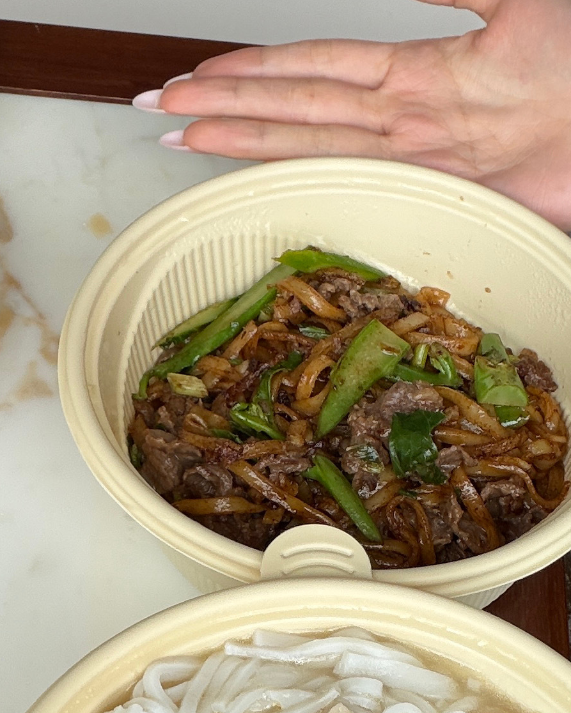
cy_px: 564
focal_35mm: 81
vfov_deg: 23.2
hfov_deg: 18.9
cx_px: 379
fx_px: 1711
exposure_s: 1/151
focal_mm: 2.71
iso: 20
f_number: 1.9
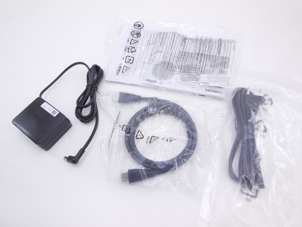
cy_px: 114
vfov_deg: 54.9
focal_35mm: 25
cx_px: 151
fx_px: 218
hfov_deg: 69.4
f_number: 3.1
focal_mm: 4.5
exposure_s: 1/80
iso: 125
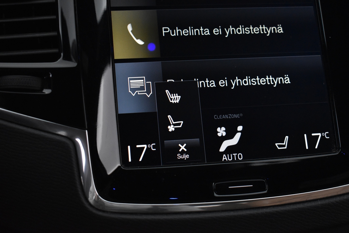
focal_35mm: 54
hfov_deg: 36.9
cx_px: 174
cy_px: 116
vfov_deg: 25.1
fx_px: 523
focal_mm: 36
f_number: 4.8
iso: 3200
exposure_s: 1/40
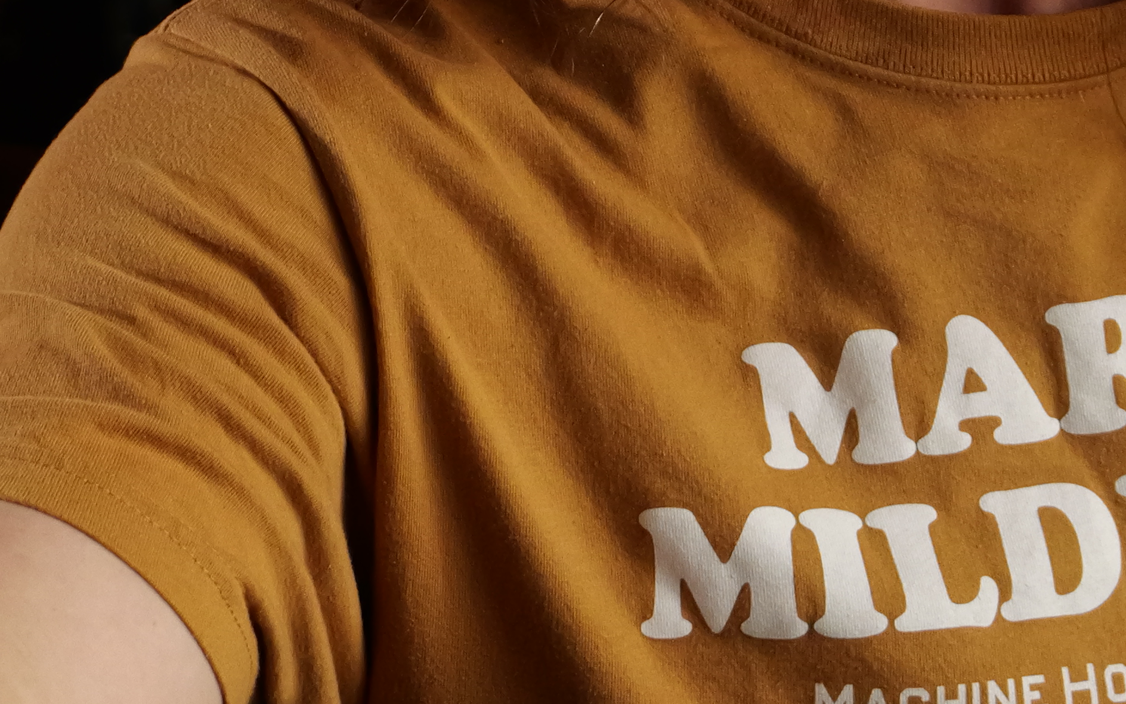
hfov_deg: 14.3
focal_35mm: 146
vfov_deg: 8.8
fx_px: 4480
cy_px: -202
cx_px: 267
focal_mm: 22.7
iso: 1250
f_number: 2.7
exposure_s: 1/60
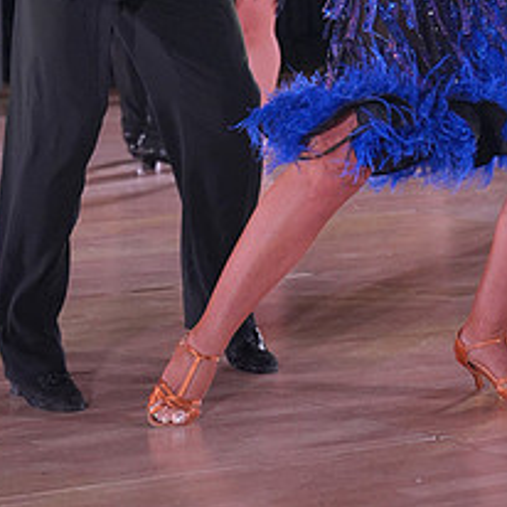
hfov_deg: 10.7
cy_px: -96
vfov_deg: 10.5
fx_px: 2701
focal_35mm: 163
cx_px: 361
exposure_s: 1/400
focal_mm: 68
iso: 2000
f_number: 4.5
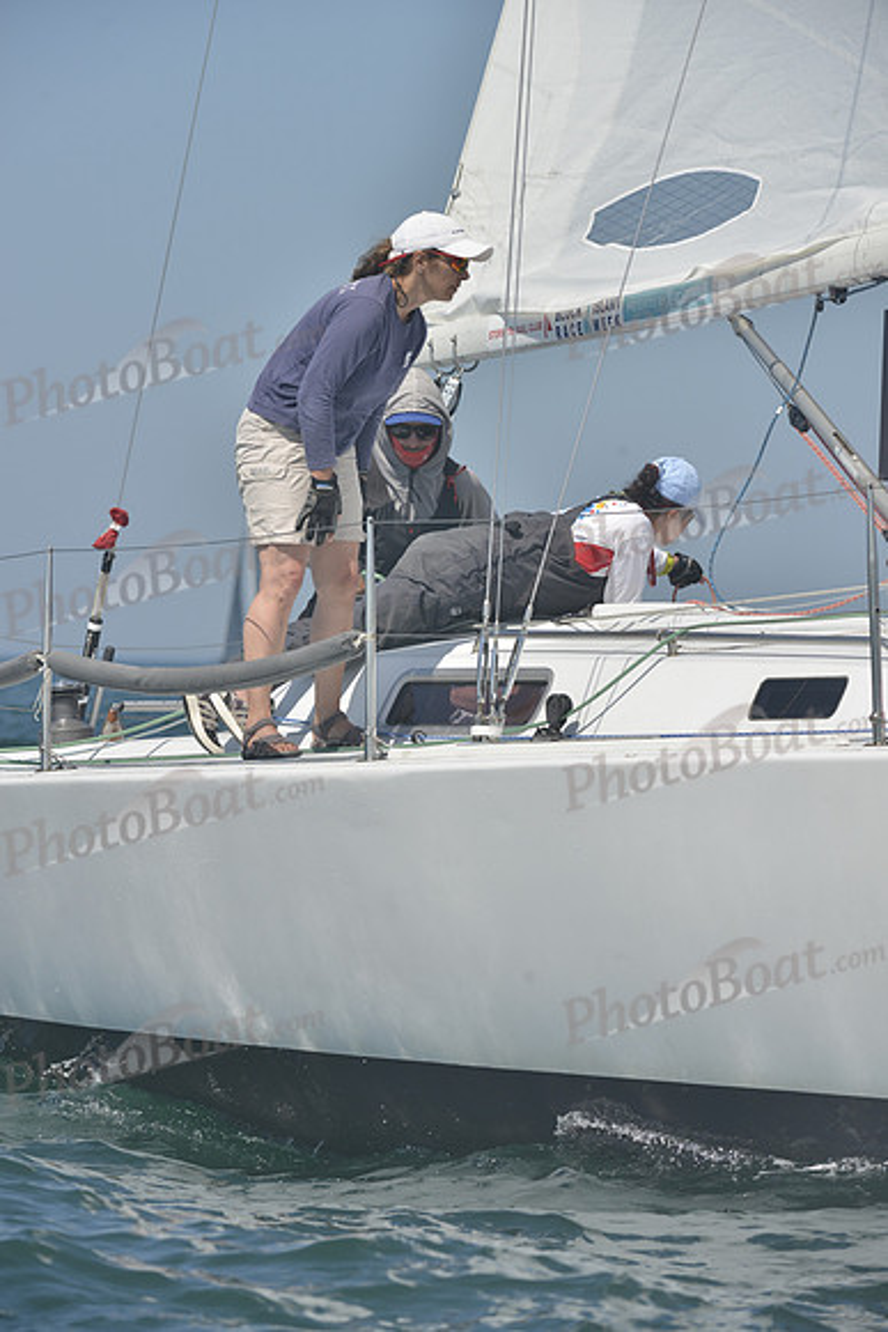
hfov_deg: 6.9
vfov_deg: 10.3
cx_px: 444
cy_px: 666
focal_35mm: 200
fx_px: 7395
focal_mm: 200
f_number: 9
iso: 280
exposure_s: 1/1000
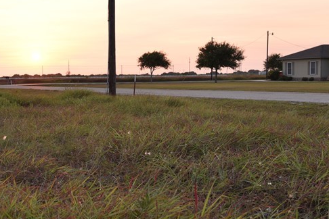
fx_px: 612
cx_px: 81
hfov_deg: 29.6
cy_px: 129
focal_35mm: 67
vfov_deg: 20.3
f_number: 4.8
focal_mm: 30
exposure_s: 1/125
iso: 200
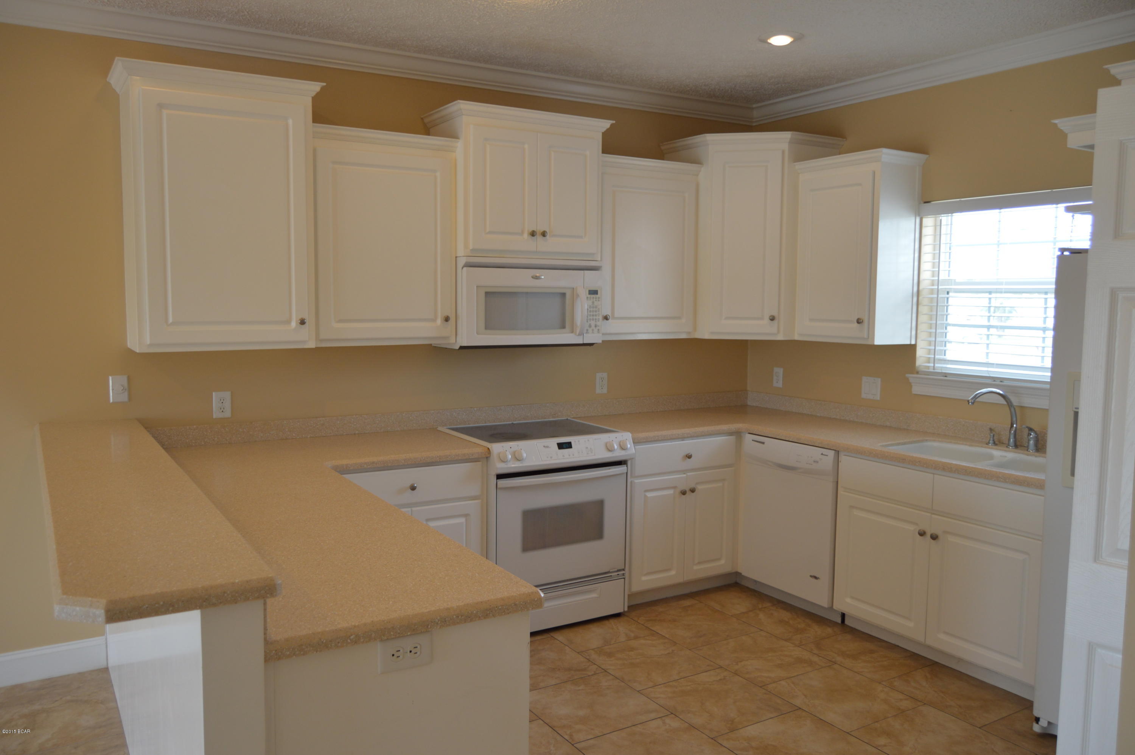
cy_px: 378
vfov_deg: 47.8
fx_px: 850
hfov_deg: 67.4
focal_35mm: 27
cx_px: 568
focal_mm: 18
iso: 320
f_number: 3.5
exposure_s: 1/125
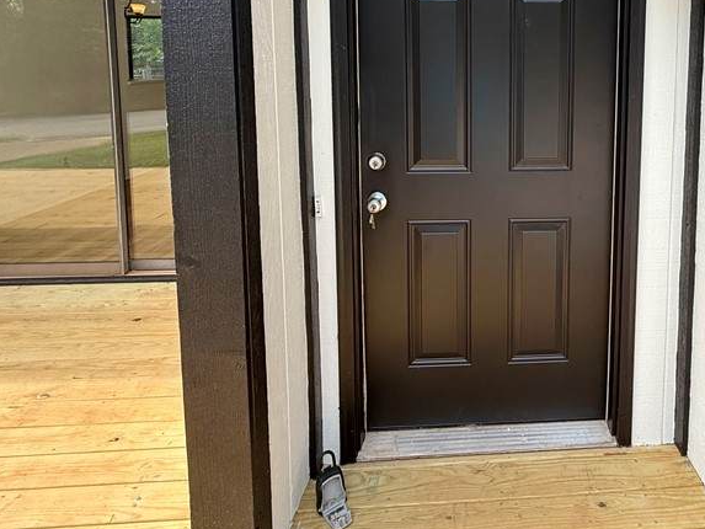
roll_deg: -0.3
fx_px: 509
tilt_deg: -4.2
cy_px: 102
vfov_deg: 51.3
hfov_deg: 66.1
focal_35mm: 25
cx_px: 508
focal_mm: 2.22
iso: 50
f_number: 2.2
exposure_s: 1/245
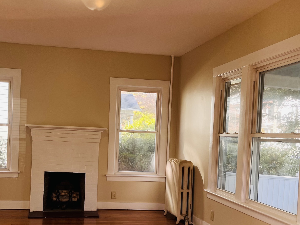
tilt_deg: -1.6
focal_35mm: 44
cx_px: 132
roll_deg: -2.9
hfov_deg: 42.9
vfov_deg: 32.6
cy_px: 151
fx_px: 381
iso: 50
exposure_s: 1/121
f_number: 1.6
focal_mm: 5.1
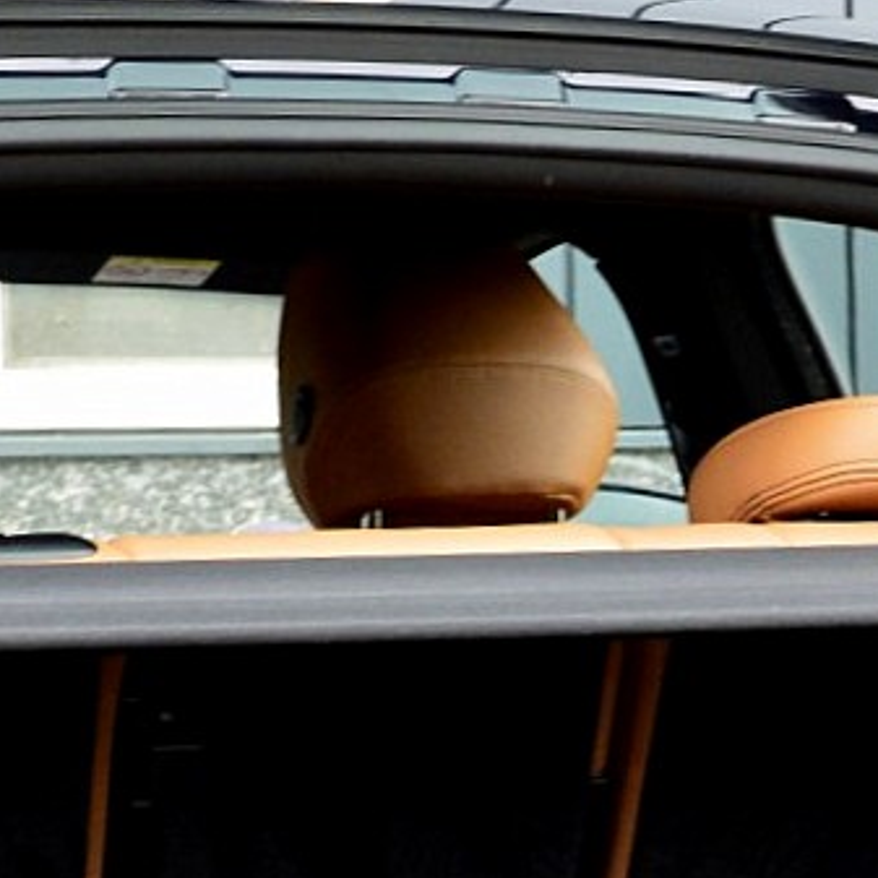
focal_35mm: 135
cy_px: 1092
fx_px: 3874
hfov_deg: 12.9
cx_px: 696
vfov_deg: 12.6
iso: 800
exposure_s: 1/60
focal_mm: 22
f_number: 7.1
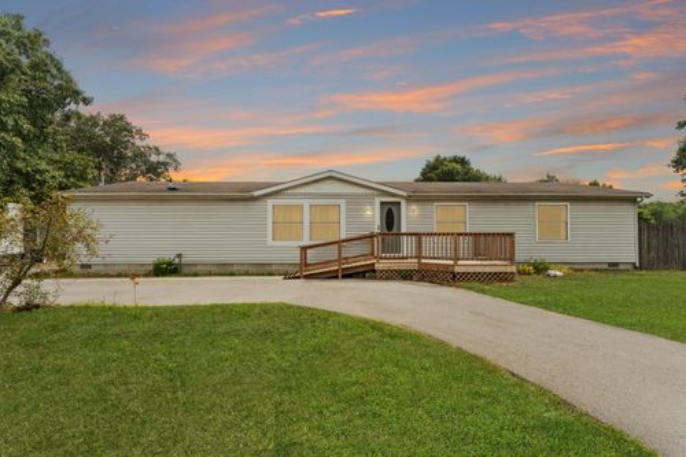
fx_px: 316
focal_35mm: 17
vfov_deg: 71.7
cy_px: 228
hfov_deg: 94.7
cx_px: 343
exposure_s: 1/640
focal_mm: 16.6
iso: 400
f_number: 9
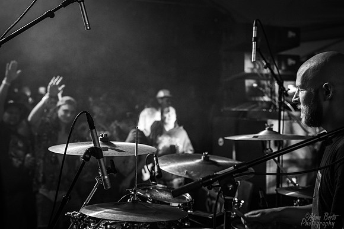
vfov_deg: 24.2
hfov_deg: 35.6
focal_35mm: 56
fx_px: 535
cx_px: 172
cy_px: 114
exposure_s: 1/100
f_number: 4.5
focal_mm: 56
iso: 1600
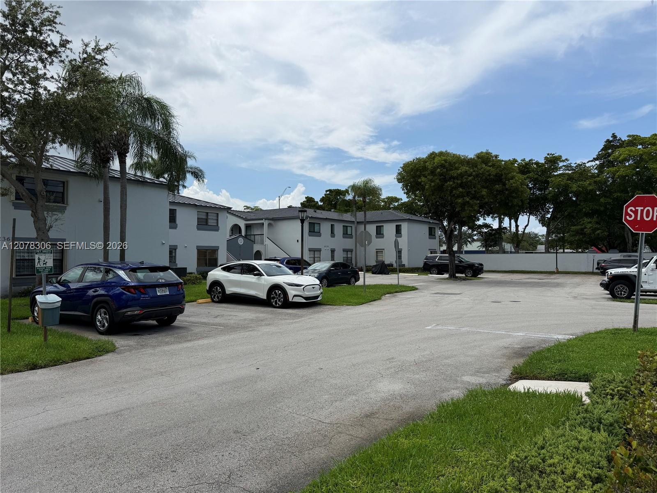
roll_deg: -0.8
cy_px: 246
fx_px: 456
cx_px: 328
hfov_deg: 71.6
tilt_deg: +3.6
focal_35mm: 24
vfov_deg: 56.8
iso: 80
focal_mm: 6.76
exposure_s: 1/6711
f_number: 1.78
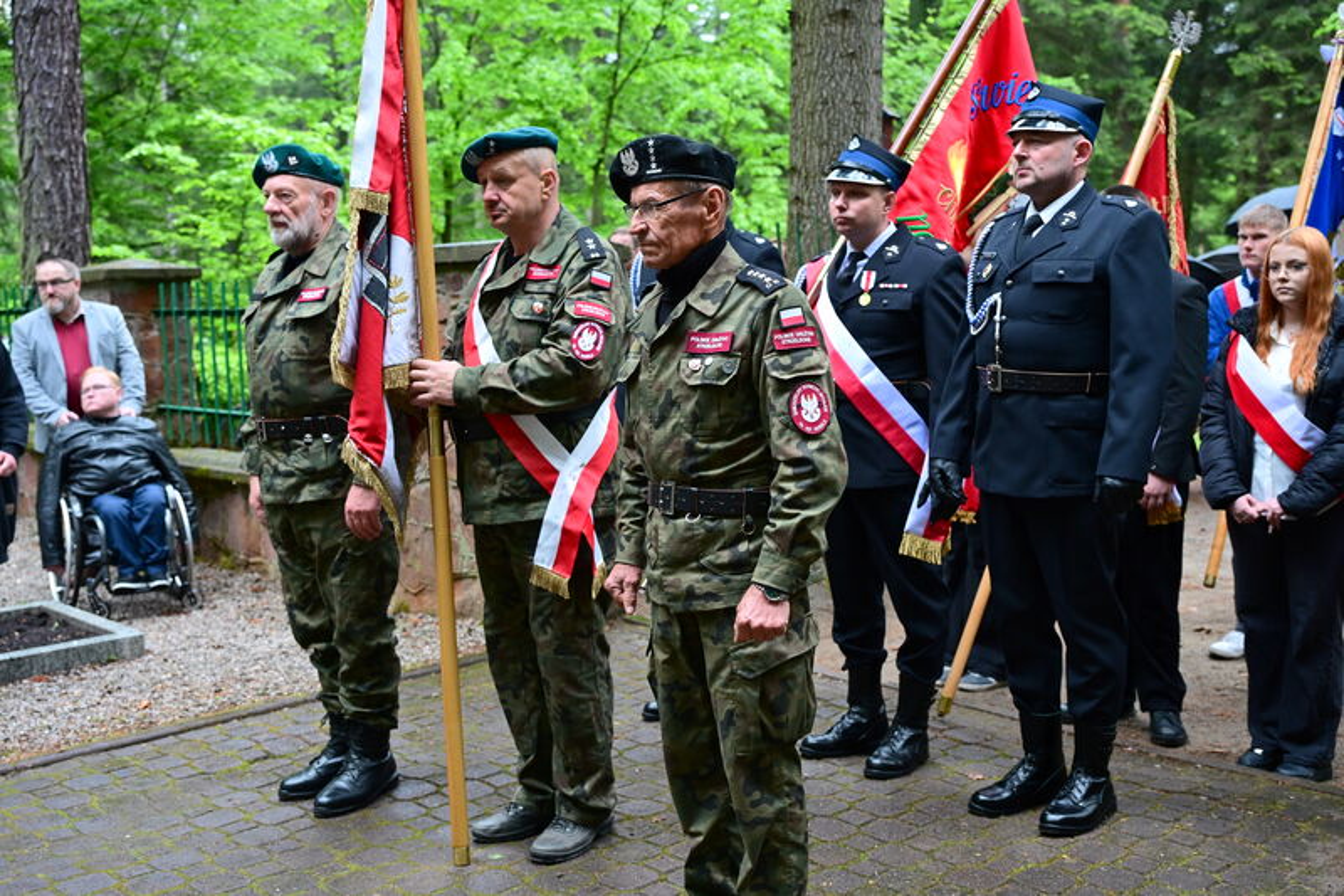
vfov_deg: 34.2
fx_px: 1456
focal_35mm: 39
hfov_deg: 49.6
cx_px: 672
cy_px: 448
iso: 1000
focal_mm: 39
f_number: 4
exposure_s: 1/125
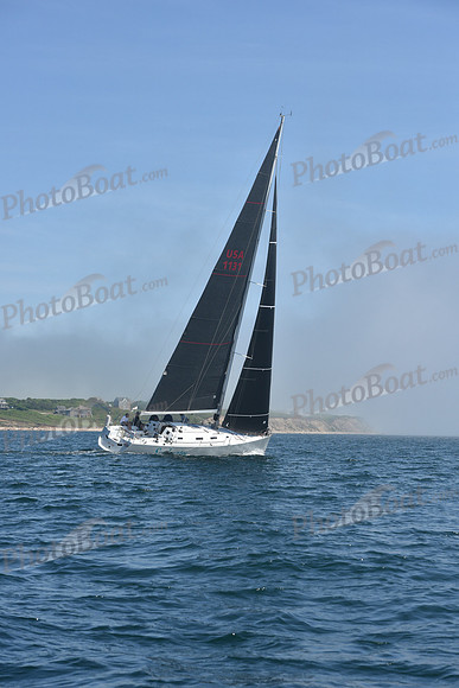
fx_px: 1338
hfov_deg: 19.5
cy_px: 344
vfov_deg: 28.8
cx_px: 230
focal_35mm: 70
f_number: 8
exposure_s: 1/1600
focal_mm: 70
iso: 320
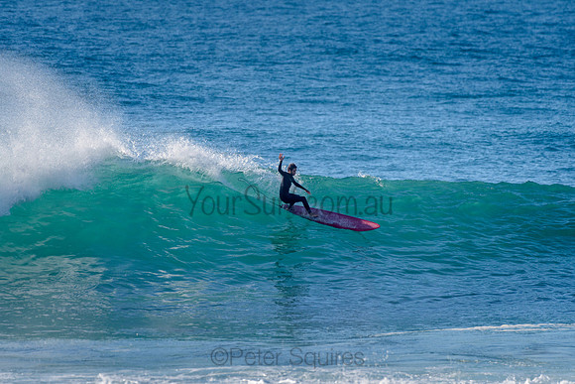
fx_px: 9796
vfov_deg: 2.2
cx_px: 288
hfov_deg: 3.4
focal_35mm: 613
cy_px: 192
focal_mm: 500
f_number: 5.6
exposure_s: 1/2000
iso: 180
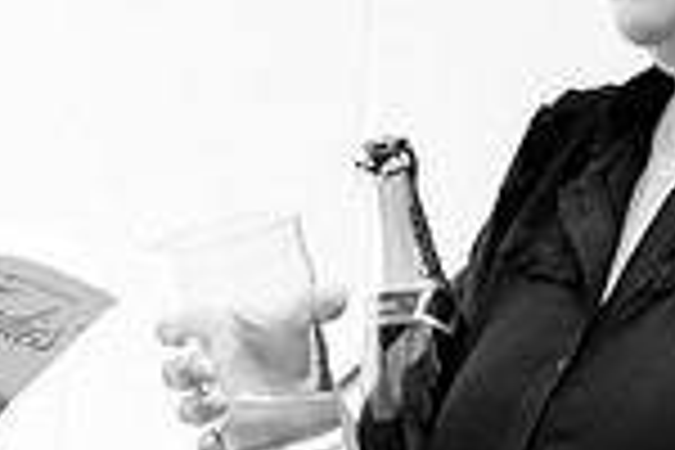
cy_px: -41
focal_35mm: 665
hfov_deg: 3.1
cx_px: 385
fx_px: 12468
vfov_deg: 2.1
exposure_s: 1/60
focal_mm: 135
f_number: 2.8
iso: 1000
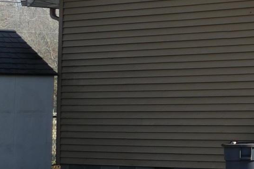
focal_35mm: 139
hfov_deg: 11.5
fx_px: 981
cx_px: 658
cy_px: 66
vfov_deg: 9.9
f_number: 3.2
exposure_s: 1/640
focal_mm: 9.12
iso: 125
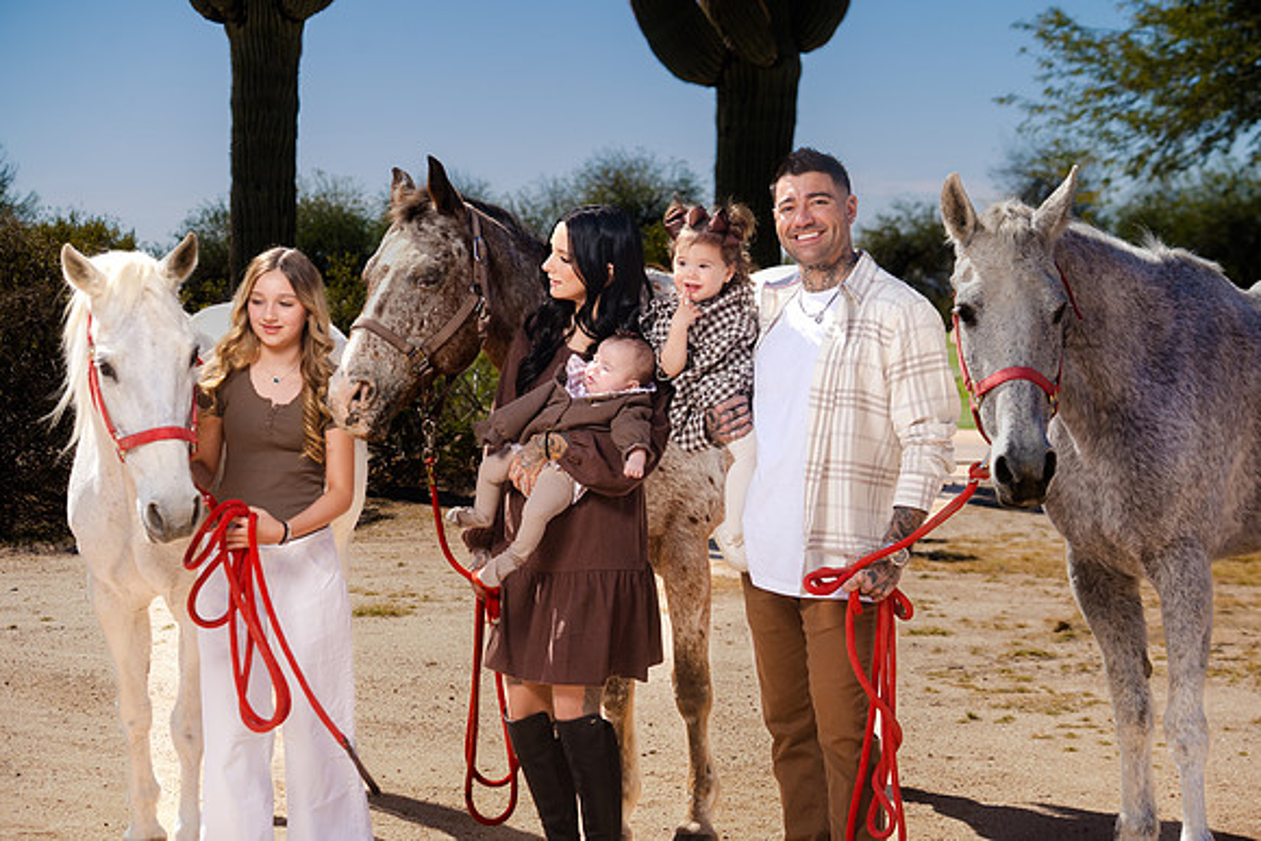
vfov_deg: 19.5
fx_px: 2452
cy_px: 420
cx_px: 630
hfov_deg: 28.8
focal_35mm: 70
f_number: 5.6
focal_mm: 70
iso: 50
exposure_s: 1/250
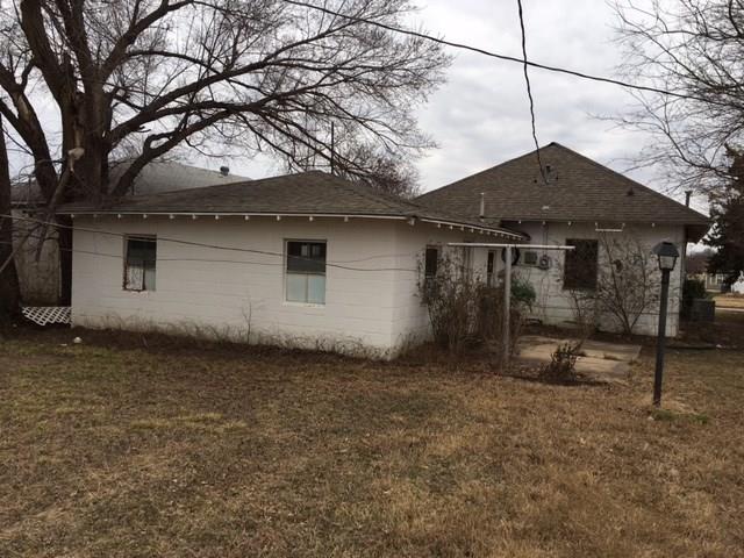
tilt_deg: -3.8
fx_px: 623
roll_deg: -2.1
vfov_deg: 48.2
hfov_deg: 61.7
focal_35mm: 29
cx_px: 372
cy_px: 279
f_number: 2.2
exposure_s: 1/371
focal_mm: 4.15
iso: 25
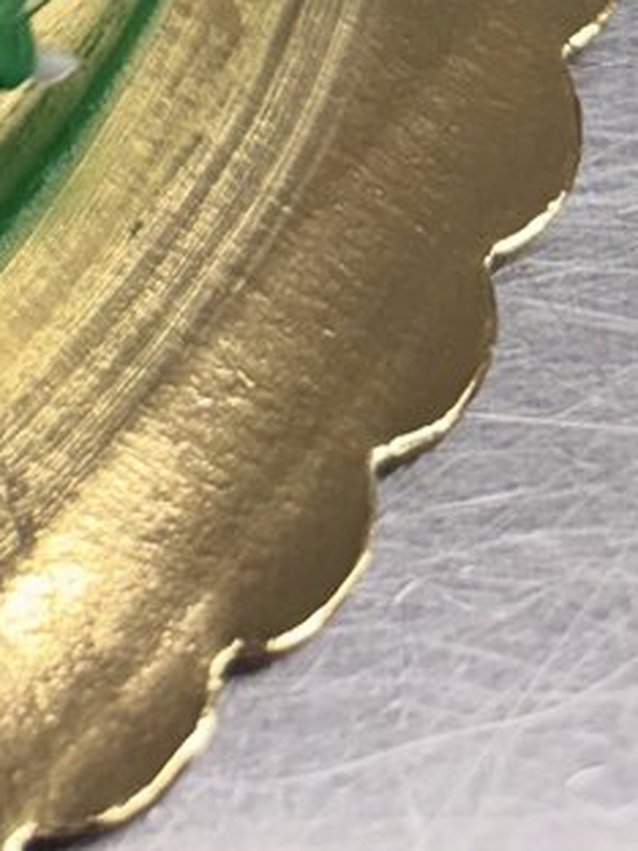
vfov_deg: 12.2
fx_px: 3023
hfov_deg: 10.7
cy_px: -1296
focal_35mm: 123
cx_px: -769
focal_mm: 6.76
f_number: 1.78
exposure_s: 1/120
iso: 80
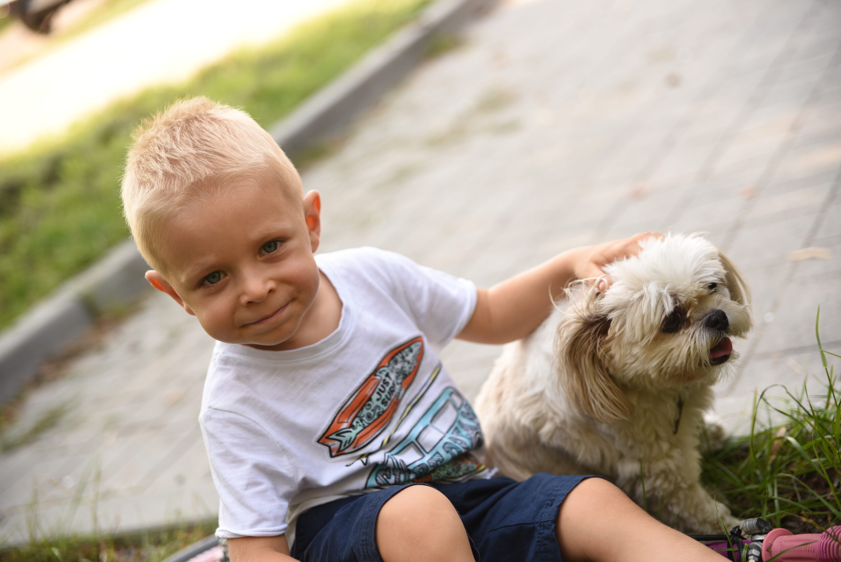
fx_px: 1636
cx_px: 420
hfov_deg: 28.8
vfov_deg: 19.5
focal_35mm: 70
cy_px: 281
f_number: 2.8
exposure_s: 1/250
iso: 100
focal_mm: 70
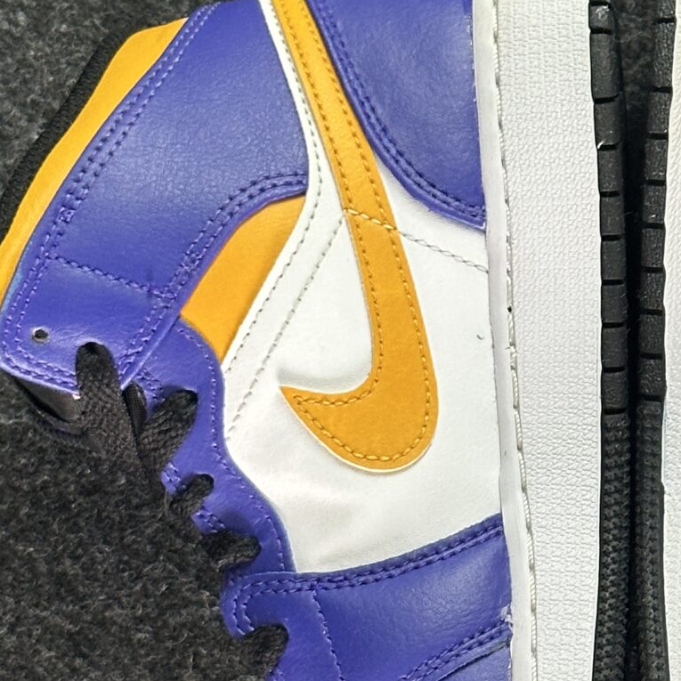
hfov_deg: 12.2
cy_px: 508
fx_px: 3161
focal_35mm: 142
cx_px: 640
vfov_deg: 12.3
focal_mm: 6.86
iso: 200
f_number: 1.78
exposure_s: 1/36
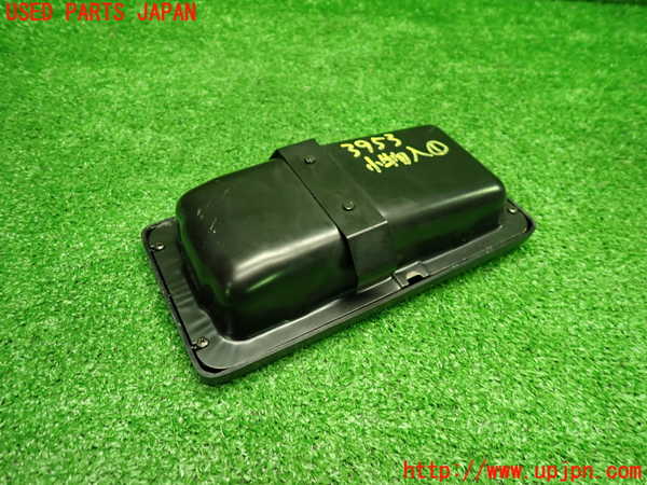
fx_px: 467
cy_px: 242
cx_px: 324
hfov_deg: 69.4
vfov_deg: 54.9
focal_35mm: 25
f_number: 2
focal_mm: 4.5
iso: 200
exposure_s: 1/30
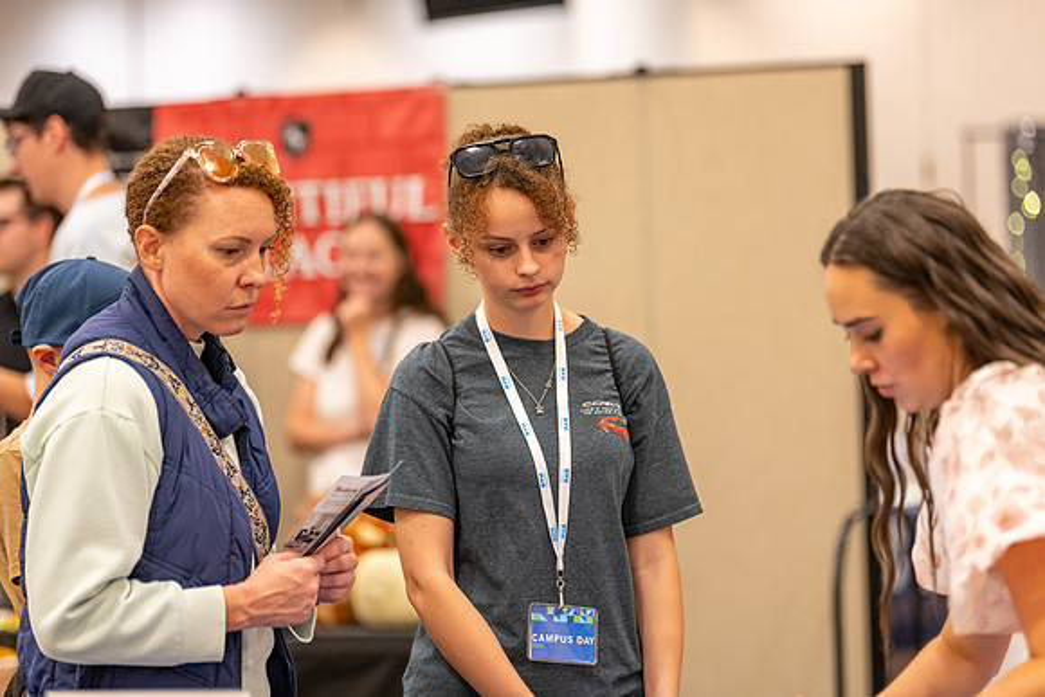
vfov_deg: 10.2
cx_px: 522
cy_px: 348
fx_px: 3919
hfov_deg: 15.2
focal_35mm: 135
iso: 800
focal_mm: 135
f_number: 2.8
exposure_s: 1/125
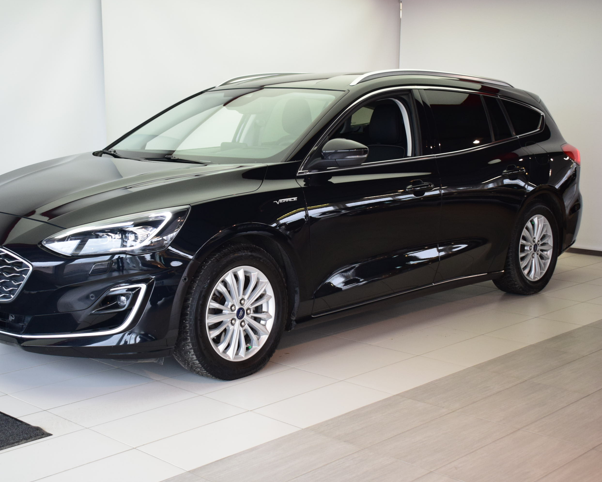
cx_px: 250
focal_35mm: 53
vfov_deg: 28.8
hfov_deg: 35.5
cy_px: 241
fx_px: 937
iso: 1600
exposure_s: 1/250
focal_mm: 31
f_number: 4.2
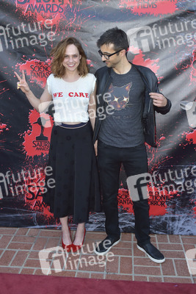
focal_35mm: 35
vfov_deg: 54.4
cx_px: 98
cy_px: 147
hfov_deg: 37.9
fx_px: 286
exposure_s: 1/250
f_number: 6.3
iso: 250
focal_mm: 35
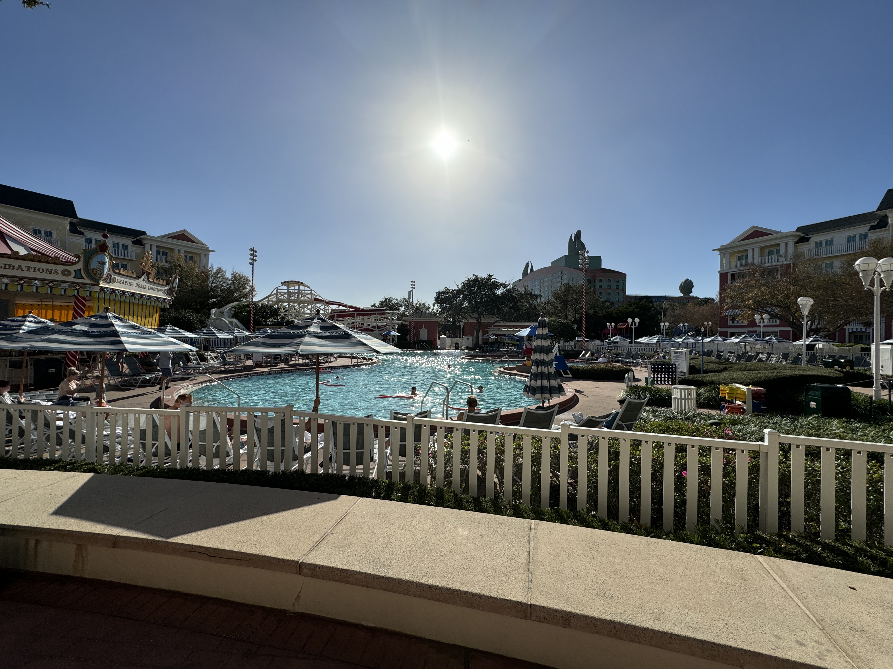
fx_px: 361
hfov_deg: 102.1
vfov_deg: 85.7
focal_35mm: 14
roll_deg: -1.2
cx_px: 446
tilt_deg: -0.4
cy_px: 334
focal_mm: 2.22
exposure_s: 1/4367
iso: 40
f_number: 2.2
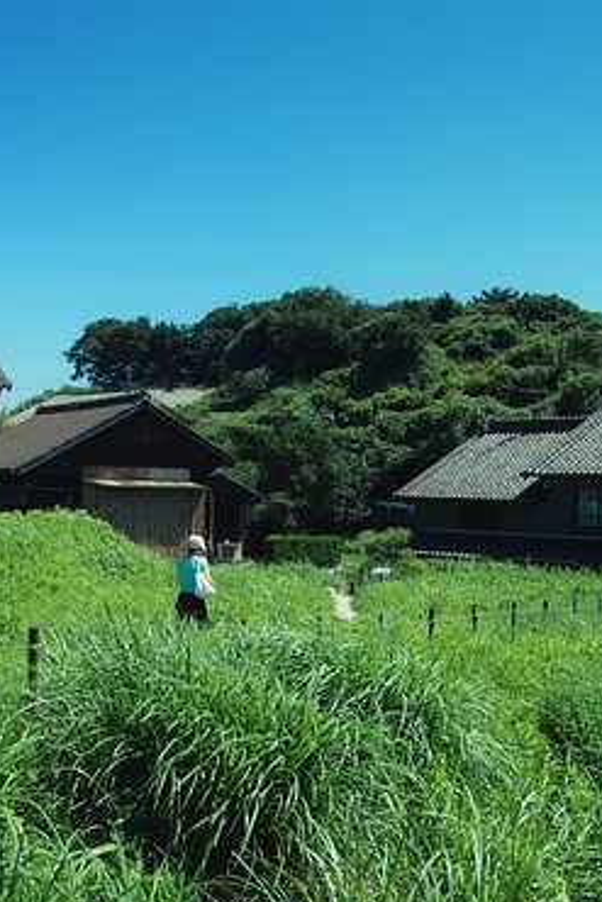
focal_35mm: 47
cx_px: 238
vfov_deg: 41.9
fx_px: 1178
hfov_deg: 28.6
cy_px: 466
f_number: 8
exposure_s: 1/90
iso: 100
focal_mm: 20
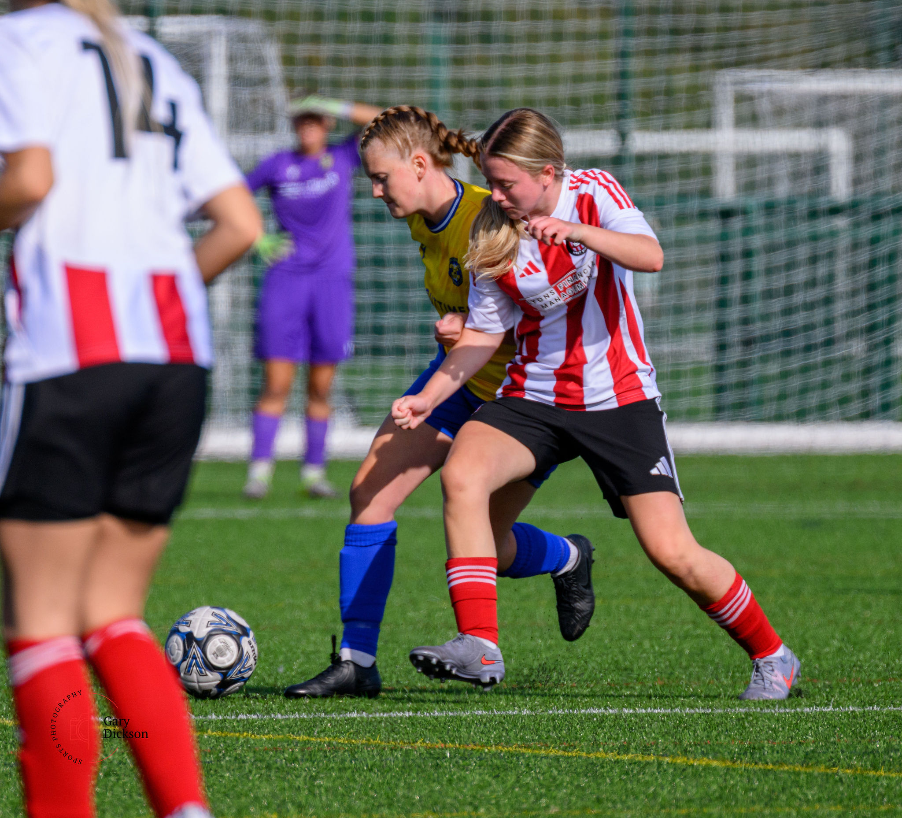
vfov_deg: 2.1
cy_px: 347
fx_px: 22232
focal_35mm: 790
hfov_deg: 2.3
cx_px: 416
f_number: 5.6
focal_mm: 400
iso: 450
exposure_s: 1/2000
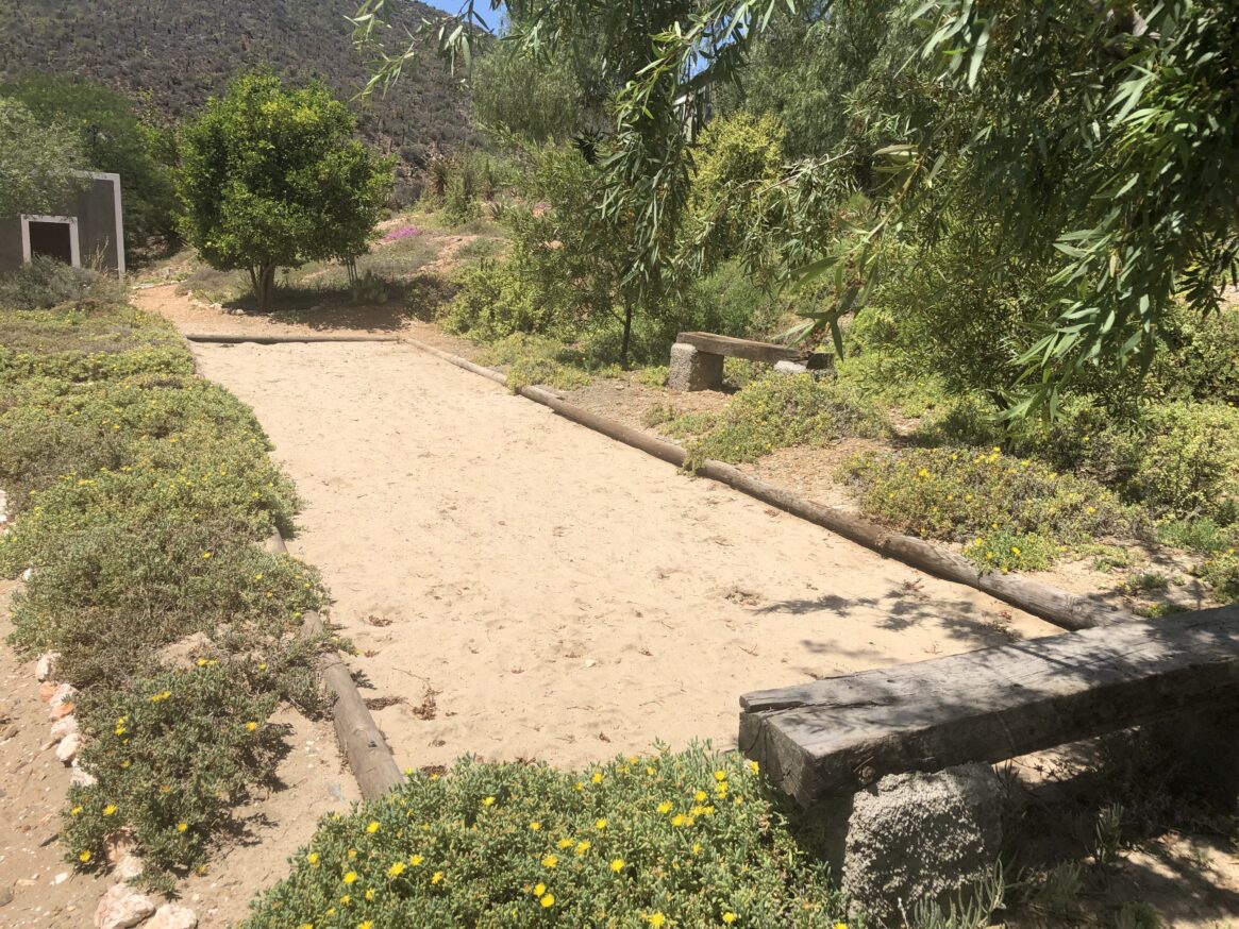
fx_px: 1002
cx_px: 620
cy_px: 464
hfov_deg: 63.4
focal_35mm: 28
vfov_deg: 49.8
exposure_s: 1/3003
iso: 20
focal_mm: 3.99
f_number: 1.8
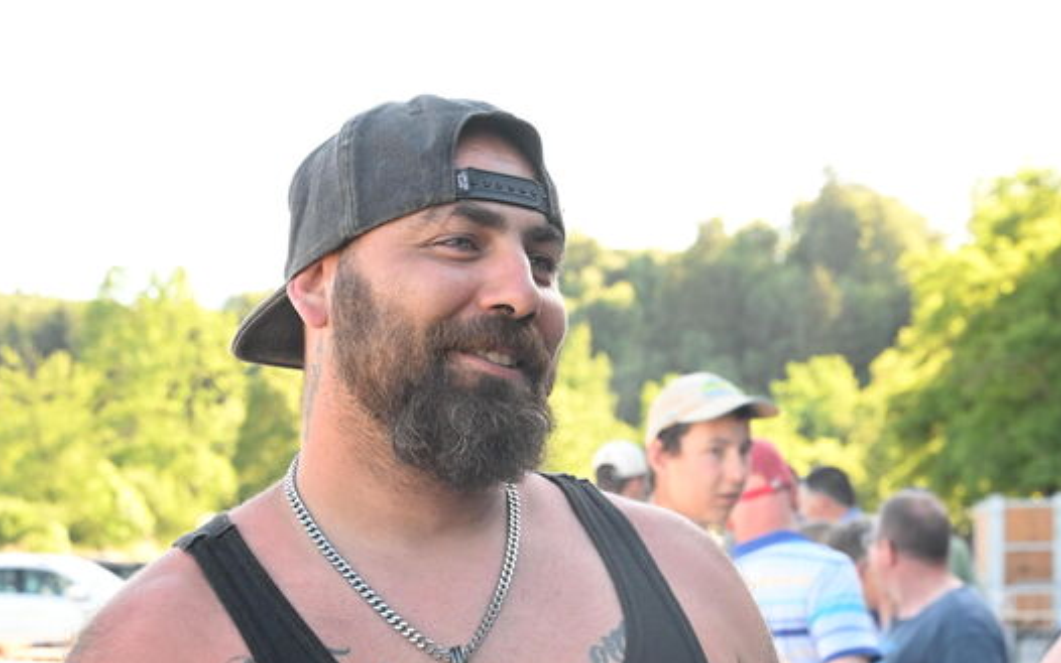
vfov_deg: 28.0
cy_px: 355
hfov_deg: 43.5
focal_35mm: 46
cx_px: 528
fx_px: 1330
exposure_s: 1/800
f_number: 5.6
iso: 2500
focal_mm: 44
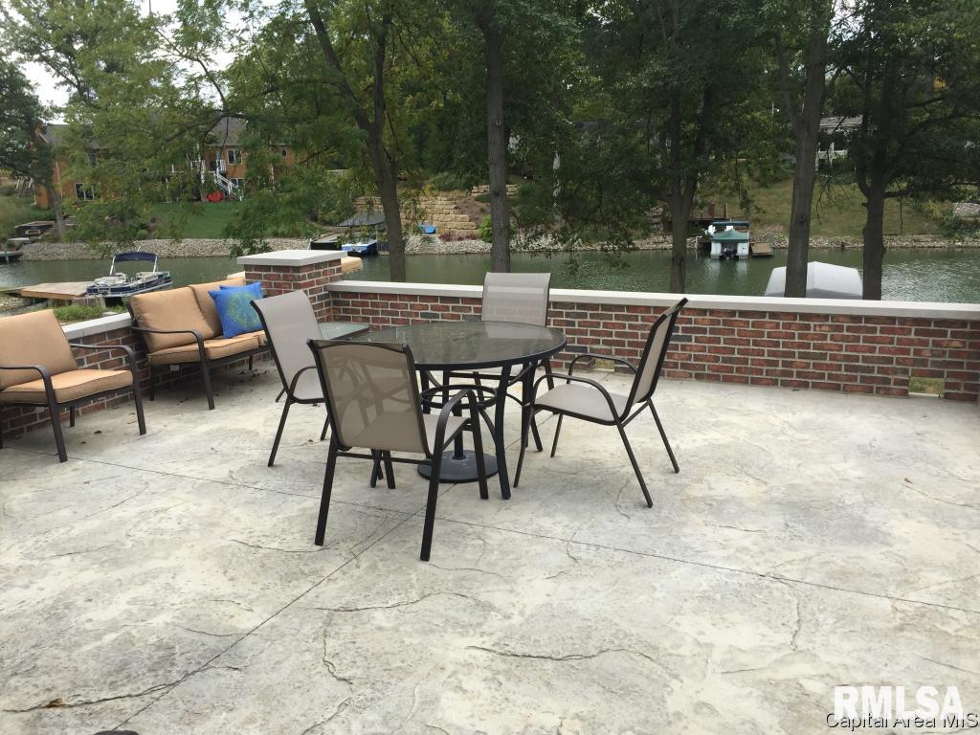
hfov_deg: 61.7
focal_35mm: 29
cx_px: 490
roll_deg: +1.6
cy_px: 368
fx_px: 821
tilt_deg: -12.0
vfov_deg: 48.2
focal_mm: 4.15
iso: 32
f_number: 2.2
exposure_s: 1/807
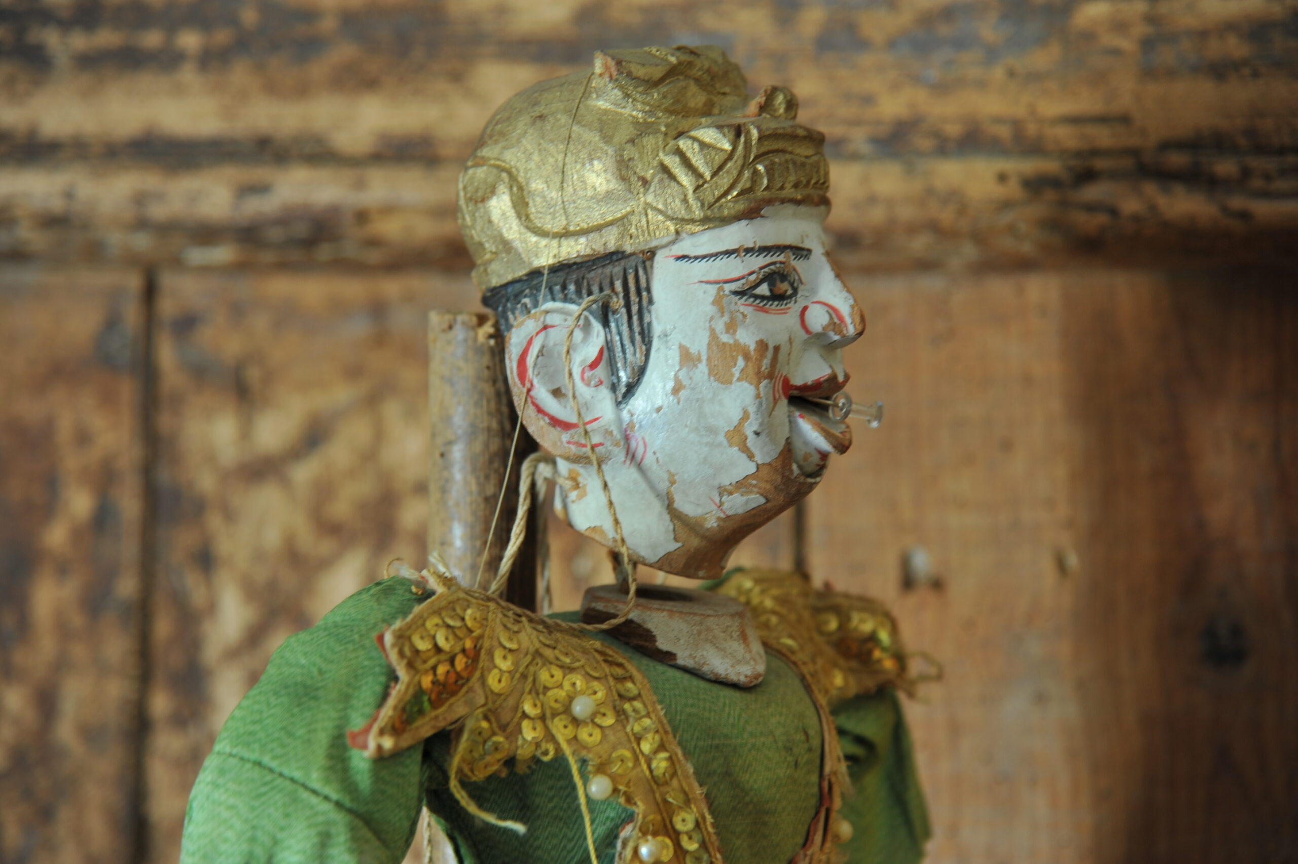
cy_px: 432
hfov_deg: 17.1
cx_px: 649
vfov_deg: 11.4
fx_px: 4323
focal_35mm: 120
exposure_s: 1/4
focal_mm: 120
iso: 200
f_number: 4.5
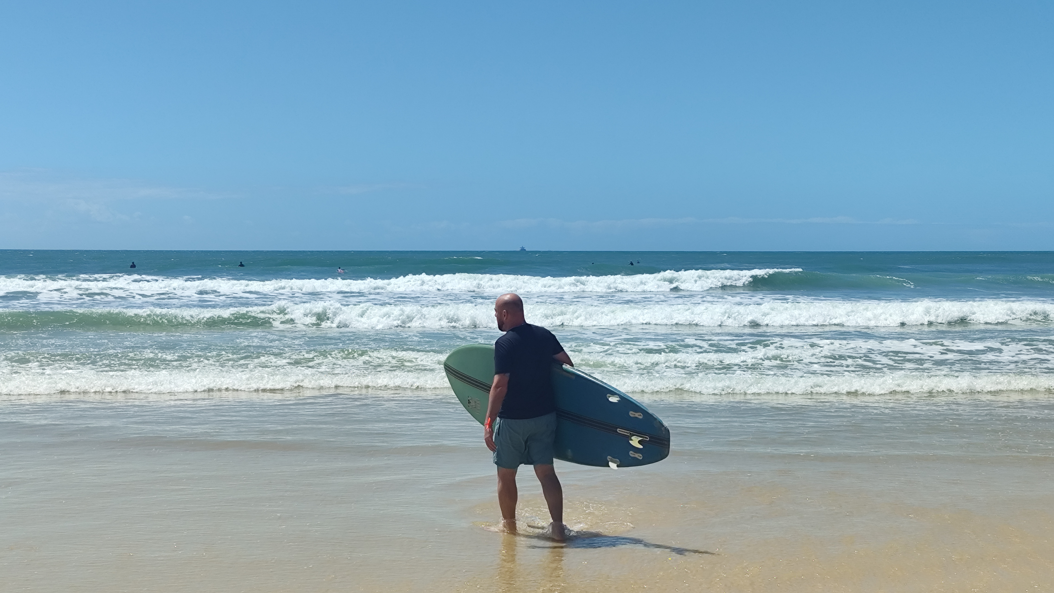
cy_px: 328
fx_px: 1537
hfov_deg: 37.8
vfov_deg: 21.8
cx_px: 526
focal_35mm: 55
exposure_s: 1/1522
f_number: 1.79
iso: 50
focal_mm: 4.71
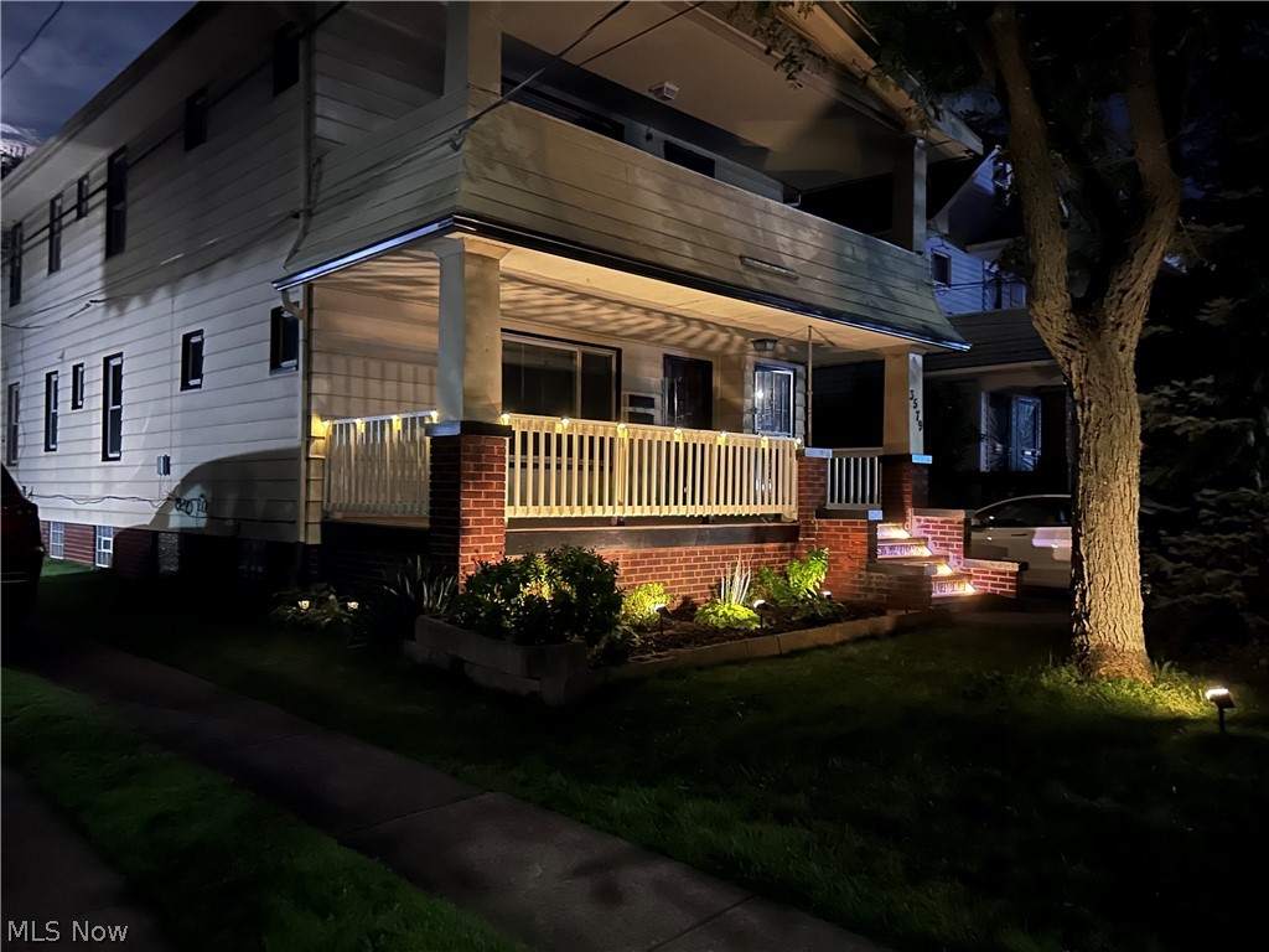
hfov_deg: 67.3
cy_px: 476
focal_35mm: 26
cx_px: 634
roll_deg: -0.4
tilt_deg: +0.5
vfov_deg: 53.1
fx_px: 953
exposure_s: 1/9
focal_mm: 5.7
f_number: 1.5
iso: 1250
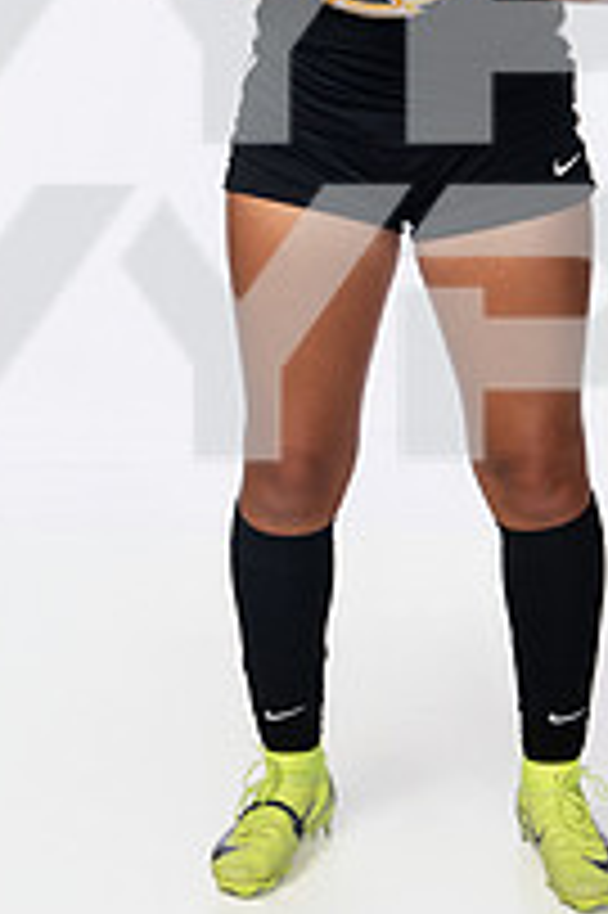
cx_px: 356
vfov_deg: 18.0
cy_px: 9
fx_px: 2817
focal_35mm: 111
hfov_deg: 12.3
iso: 640
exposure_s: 1/250
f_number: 6.3
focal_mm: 50
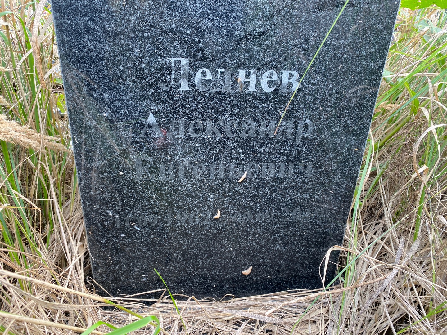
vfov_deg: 53.1
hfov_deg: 67.3
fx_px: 336
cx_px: 224
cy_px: 168
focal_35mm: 26
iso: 100
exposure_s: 1/121
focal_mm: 4.25
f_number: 1.8
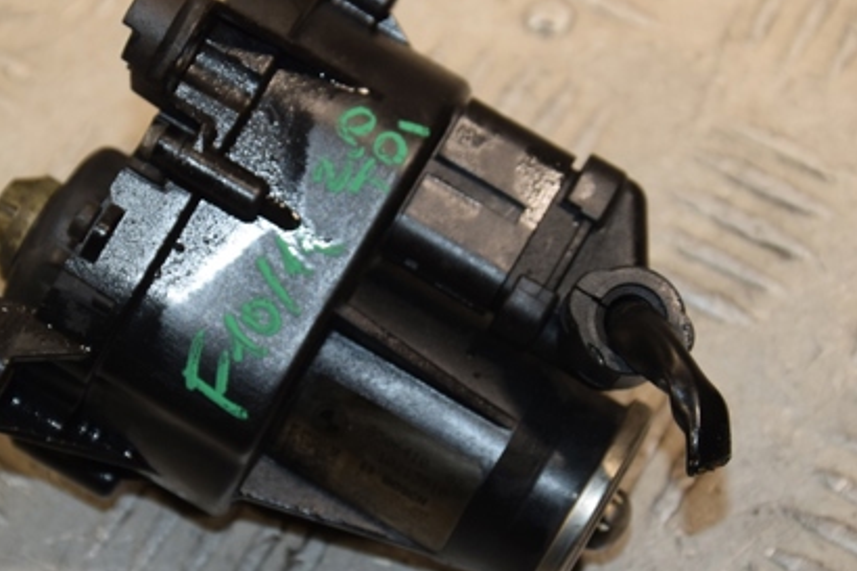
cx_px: 360
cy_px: 293
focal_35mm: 176
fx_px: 4183
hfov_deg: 11.7
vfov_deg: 7.8
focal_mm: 75
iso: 800
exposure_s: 1/200
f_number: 6.3
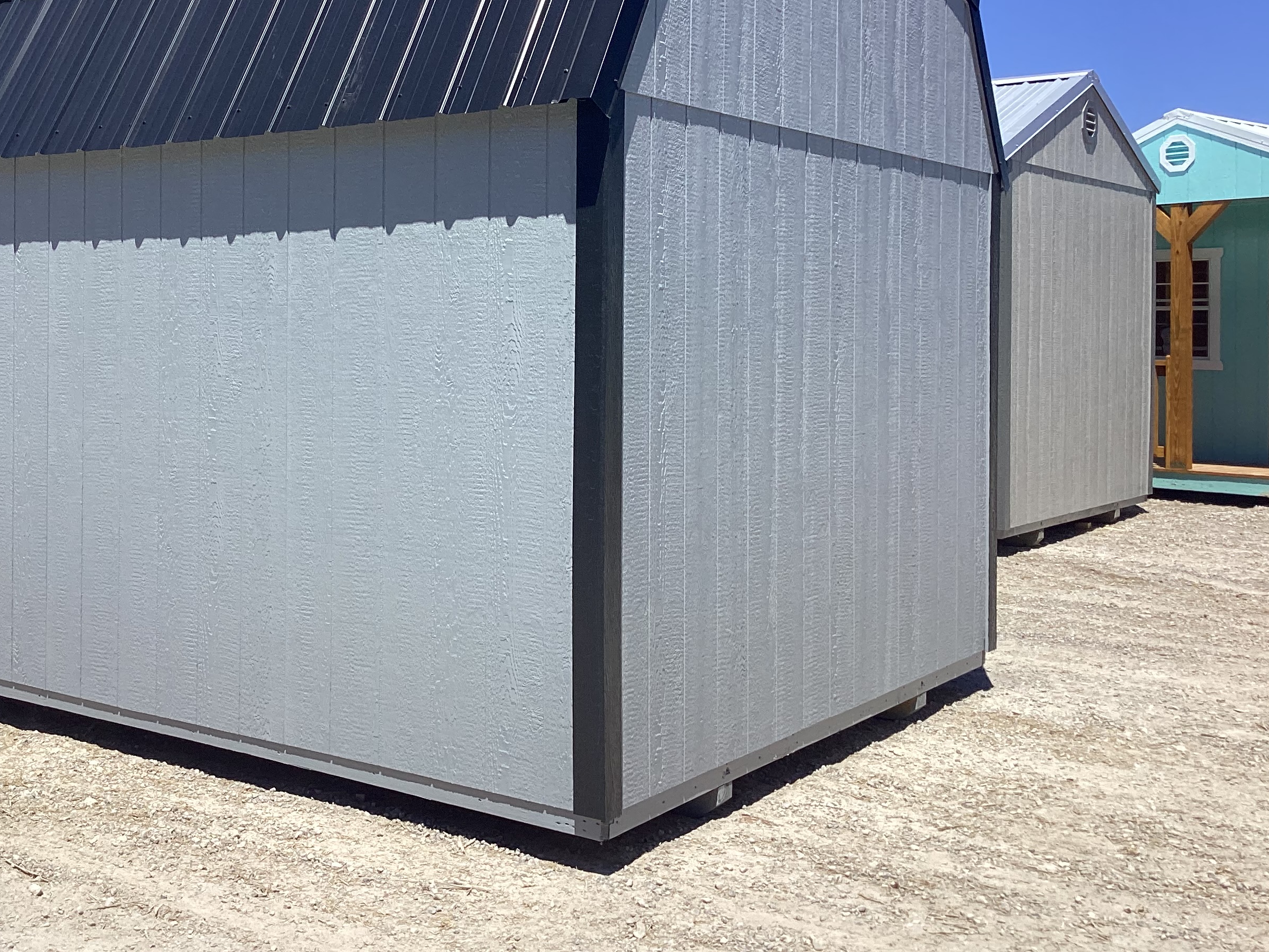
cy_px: 324
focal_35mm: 42
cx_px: 424
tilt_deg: -2.1
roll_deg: -0.7
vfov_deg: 34.1
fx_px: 1540
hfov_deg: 44.2
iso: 25
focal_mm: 3.3
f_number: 2.4
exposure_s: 1/1597
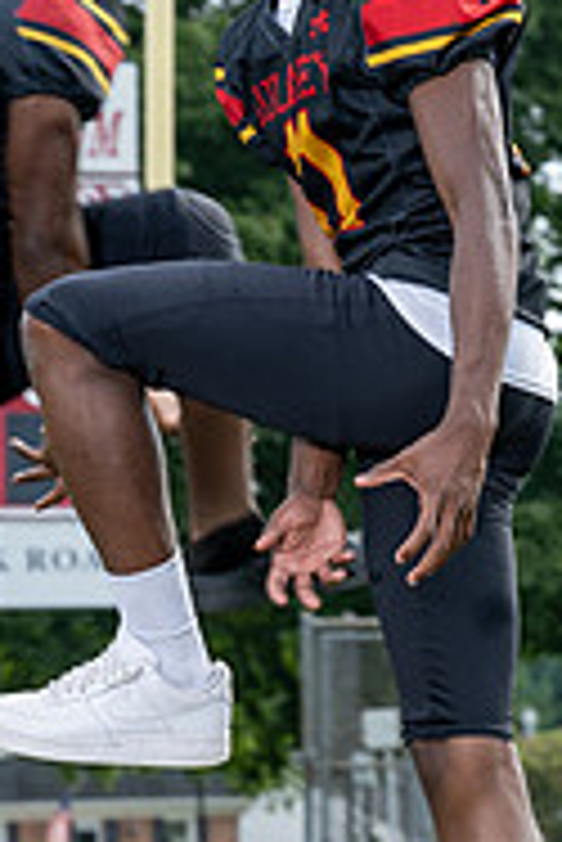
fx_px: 7409
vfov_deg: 6.5
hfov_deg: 4.3
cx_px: 441
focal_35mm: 317
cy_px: 737
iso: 100
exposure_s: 1/160
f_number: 5.6
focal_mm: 79
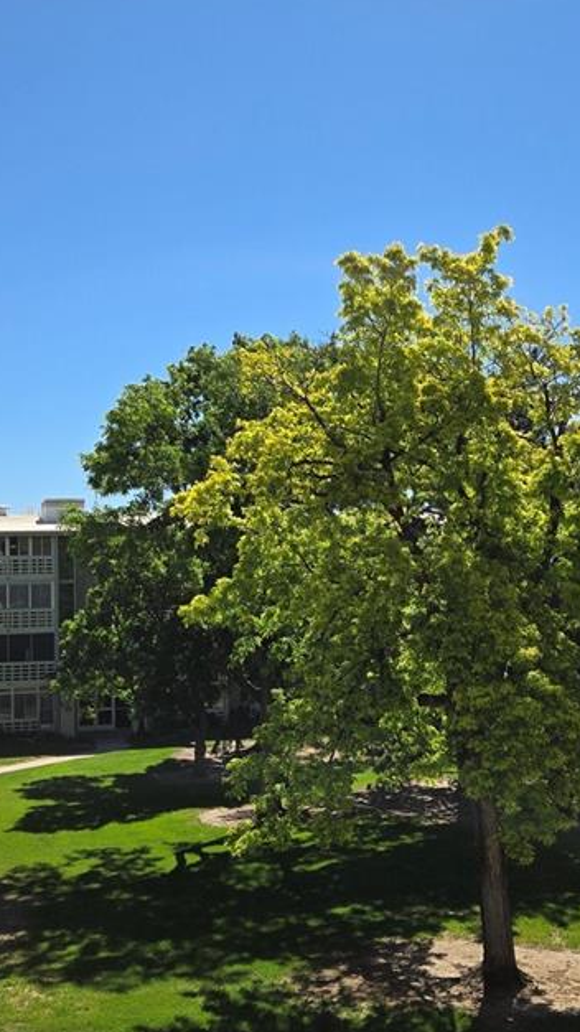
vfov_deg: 42.9
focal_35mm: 48
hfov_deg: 24.9
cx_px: 308
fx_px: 1313
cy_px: 529
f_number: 1.8
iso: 25
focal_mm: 5.4
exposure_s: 1/2054
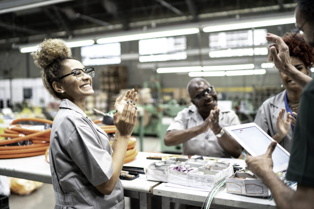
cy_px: 104
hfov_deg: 54.4
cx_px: 157
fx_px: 305
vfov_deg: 37.9
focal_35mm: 35
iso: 800
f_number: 1.6
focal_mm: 35
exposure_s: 1/500
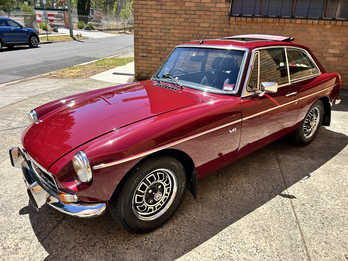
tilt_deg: -22.1
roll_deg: -2.7
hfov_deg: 67.3
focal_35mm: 26
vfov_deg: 53.1
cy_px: 130
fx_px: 261
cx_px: 174
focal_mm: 5.7
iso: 50
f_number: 1.5
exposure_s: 1/1621
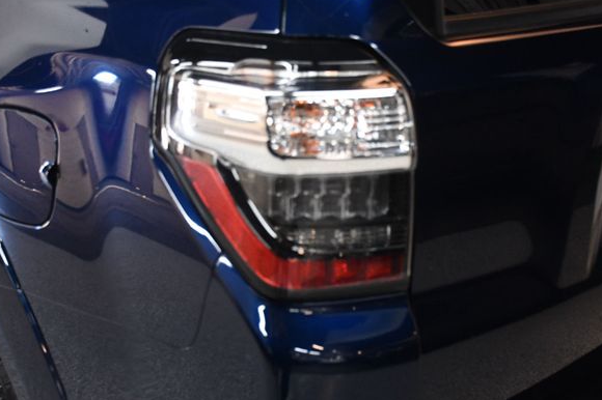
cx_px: 307
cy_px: 195
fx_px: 886
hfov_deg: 37.5
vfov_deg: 25.5
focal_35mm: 53
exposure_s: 1/125
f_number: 4
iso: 3200
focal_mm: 32
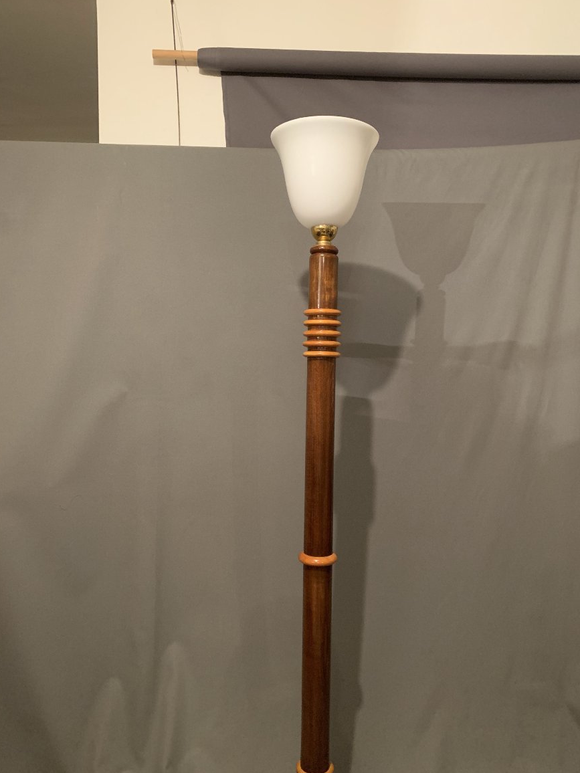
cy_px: 383
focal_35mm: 27
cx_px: 292
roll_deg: +0.5
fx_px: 603
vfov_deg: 65.3
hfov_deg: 51.4
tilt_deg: -0.5
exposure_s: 1/25
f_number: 1.8
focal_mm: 4.25
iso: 500
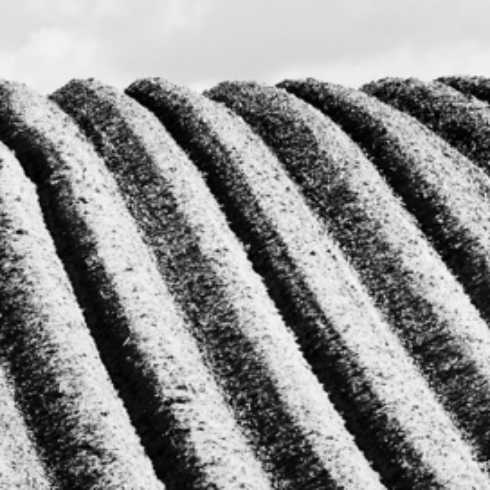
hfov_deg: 1.7
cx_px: 449
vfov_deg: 1.7
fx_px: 16543
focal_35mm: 1033
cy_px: 240
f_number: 18
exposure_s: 1/500
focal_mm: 300
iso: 640
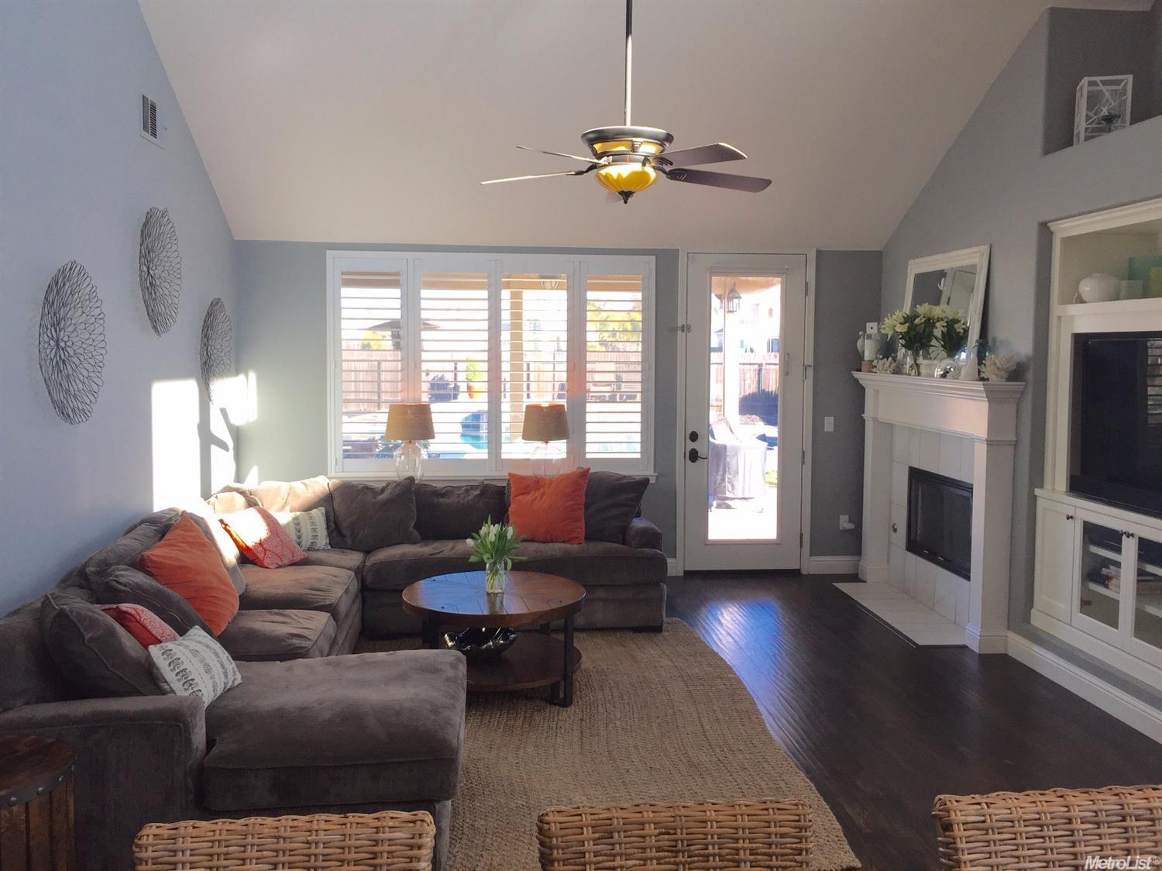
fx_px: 973
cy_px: 436
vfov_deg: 48.2
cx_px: 581
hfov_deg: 61.7
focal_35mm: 29
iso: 32
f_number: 2.2
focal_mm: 4.15
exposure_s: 1/120
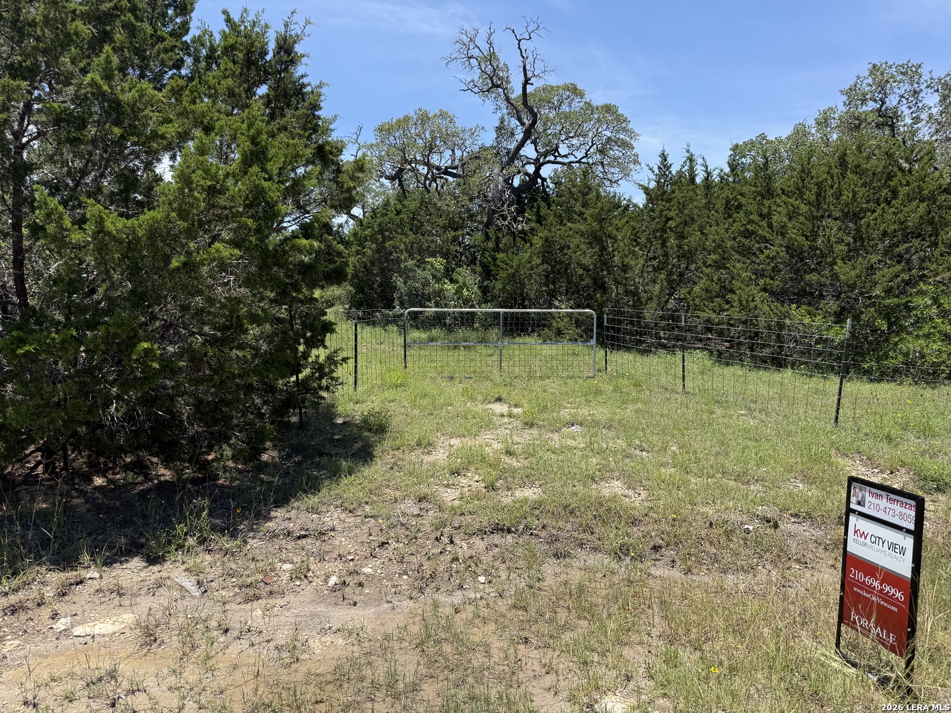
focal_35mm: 24
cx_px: 476
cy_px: 356
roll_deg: -1.4
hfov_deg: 71.6
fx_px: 659
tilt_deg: -4.1
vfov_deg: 56.8
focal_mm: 6.76
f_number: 1.78
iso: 80
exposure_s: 1/2801
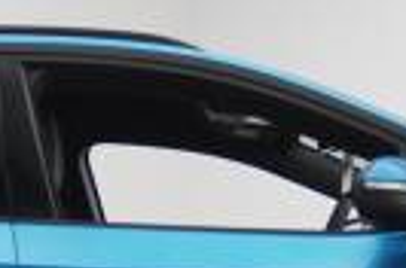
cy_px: 393
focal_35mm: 188
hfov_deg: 11.0
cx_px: 131
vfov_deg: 7.2
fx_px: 2115
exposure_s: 1/200
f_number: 4.5
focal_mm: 26
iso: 2000
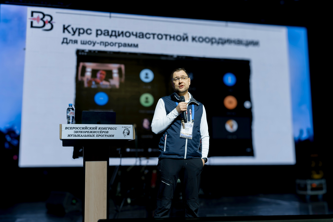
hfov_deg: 50.4
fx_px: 354
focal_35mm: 38
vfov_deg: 34.9
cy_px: 111
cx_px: 166
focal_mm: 35
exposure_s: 1/125
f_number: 3.2
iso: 400
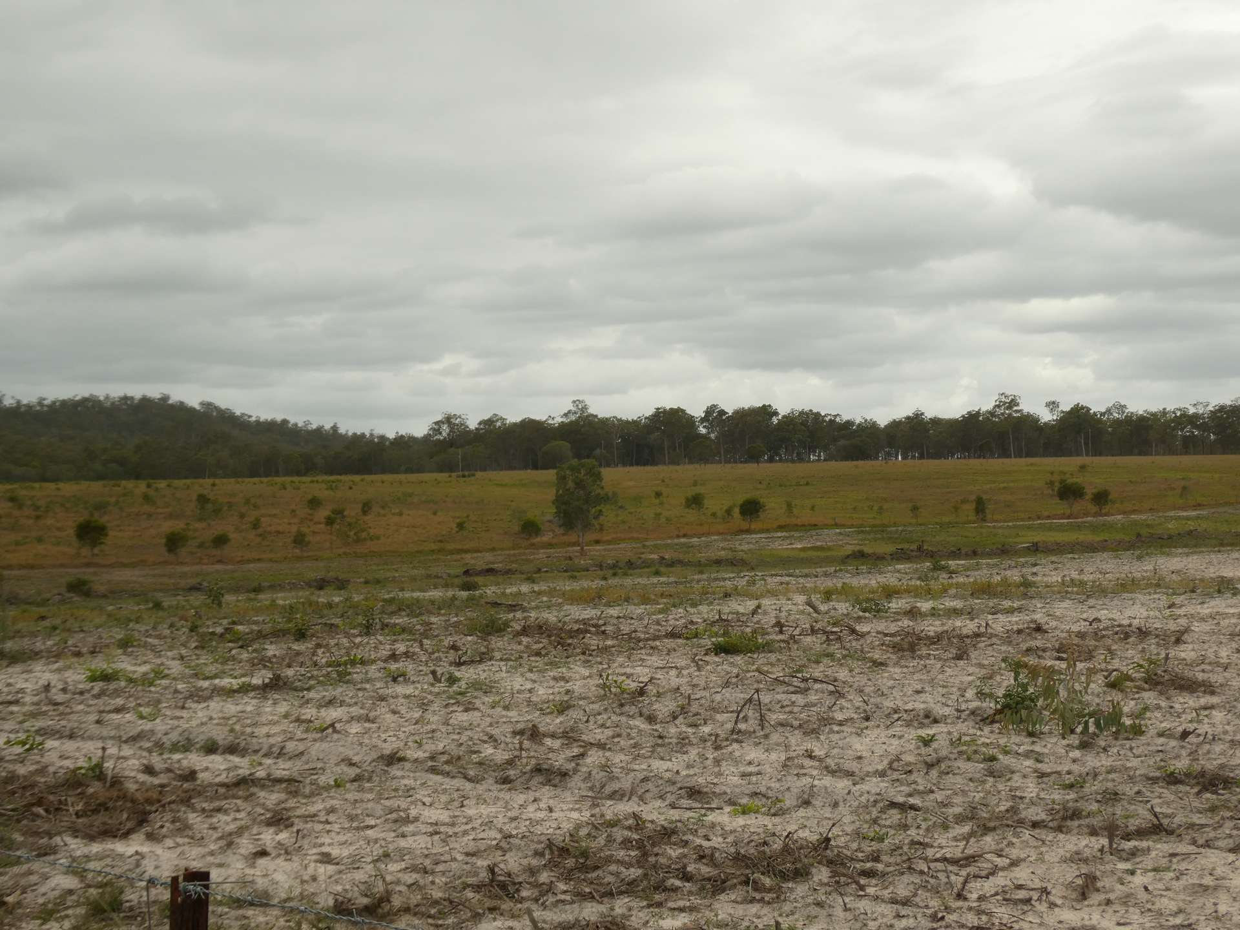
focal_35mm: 57
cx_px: 620
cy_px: 465
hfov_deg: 33.8
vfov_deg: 25.7
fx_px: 2042
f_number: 4.2
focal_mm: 10.3
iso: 80
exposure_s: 1/800
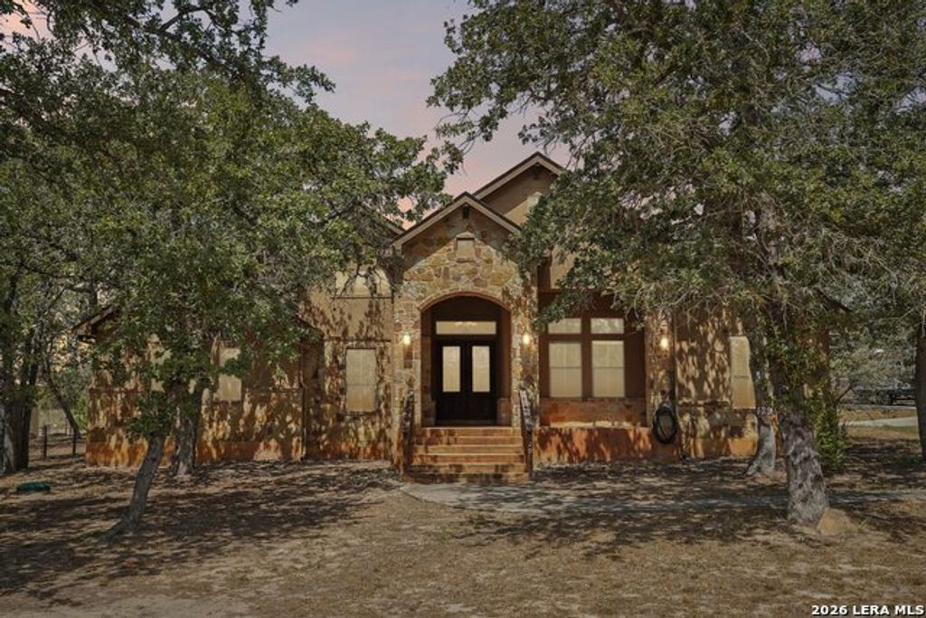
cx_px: 463
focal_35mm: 29
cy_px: 309
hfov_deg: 63.7
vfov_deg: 45.0
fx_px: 746
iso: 100
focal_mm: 29
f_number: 8
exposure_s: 1/160
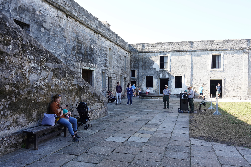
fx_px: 216
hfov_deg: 60.3
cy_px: 84
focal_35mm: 31
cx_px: 126
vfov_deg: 42.3
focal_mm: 31
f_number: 5.6
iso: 100
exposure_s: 1/100
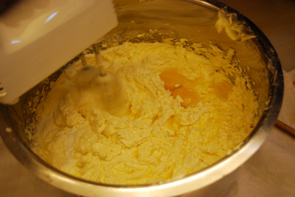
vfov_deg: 34.3
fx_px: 320
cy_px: 98
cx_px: 148
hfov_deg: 49.5
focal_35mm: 39
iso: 800
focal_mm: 26
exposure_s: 1/15
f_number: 4.2
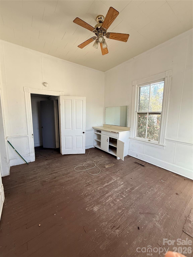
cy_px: 128
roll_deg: +0.2
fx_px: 104
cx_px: 96
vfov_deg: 102.1
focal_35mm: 14
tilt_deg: -7.8
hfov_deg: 85.7
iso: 125
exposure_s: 1/99
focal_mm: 2.22
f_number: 2.2
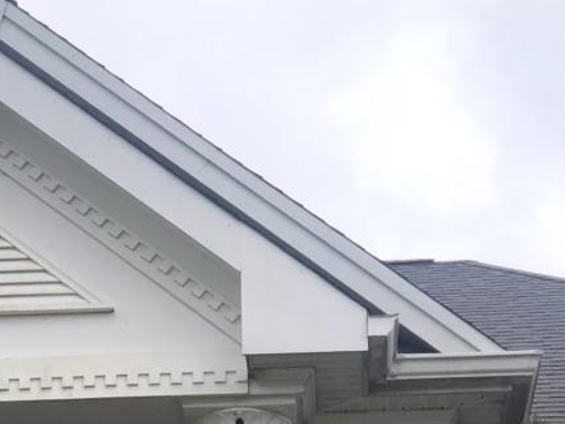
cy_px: 481
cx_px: 68
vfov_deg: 10.2
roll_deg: -2.0
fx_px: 2351
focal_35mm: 144
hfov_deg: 13.6
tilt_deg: +19.7
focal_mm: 6
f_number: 2.4
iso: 16
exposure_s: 1/354
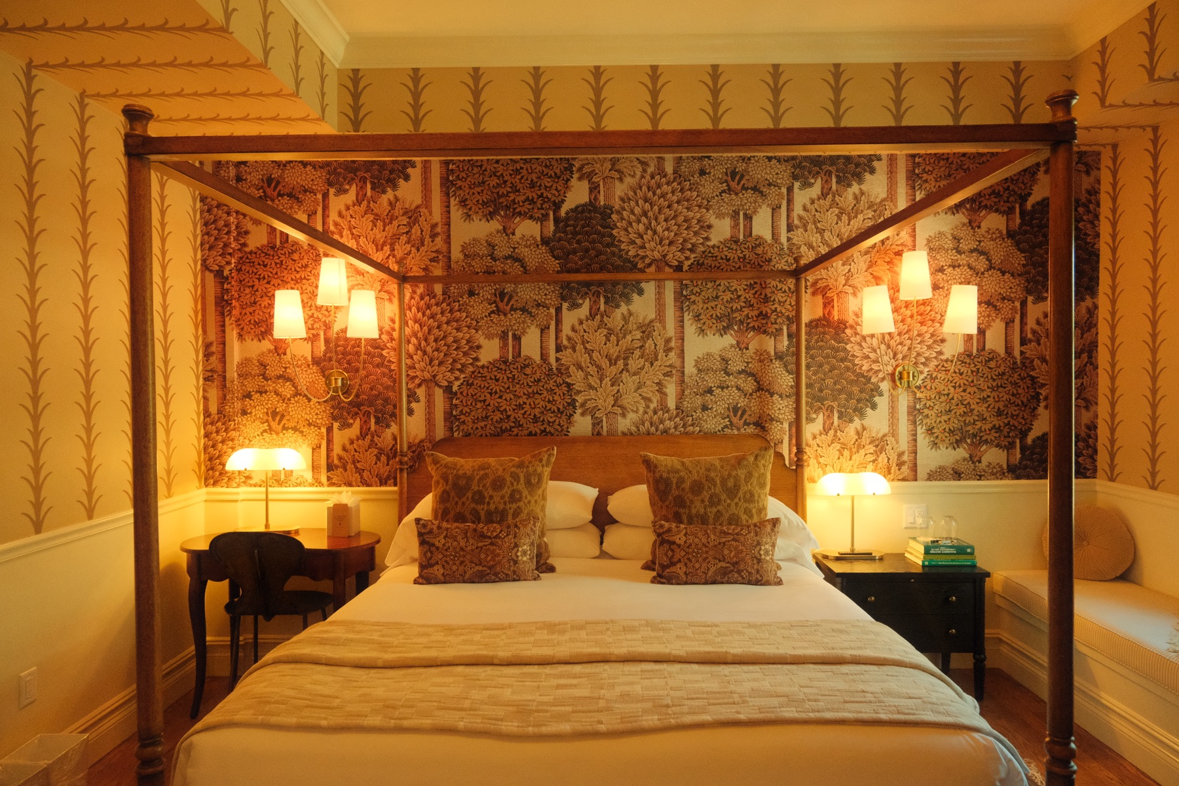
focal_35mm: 23
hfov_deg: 76.1
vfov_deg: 55.1
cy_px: 393
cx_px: 590
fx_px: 753
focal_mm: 15
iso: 6400
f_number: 5
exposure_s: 1/200
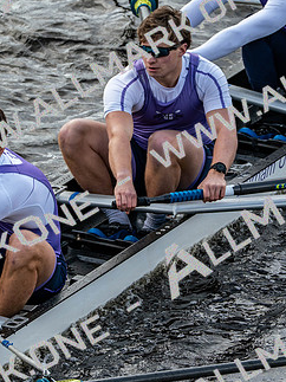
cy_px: 187
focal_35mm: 811
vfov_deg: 2.4
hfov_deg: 1.8
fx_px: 8940
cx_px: 64
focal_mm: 470
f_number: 6.3
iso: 800
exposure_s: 1/1250
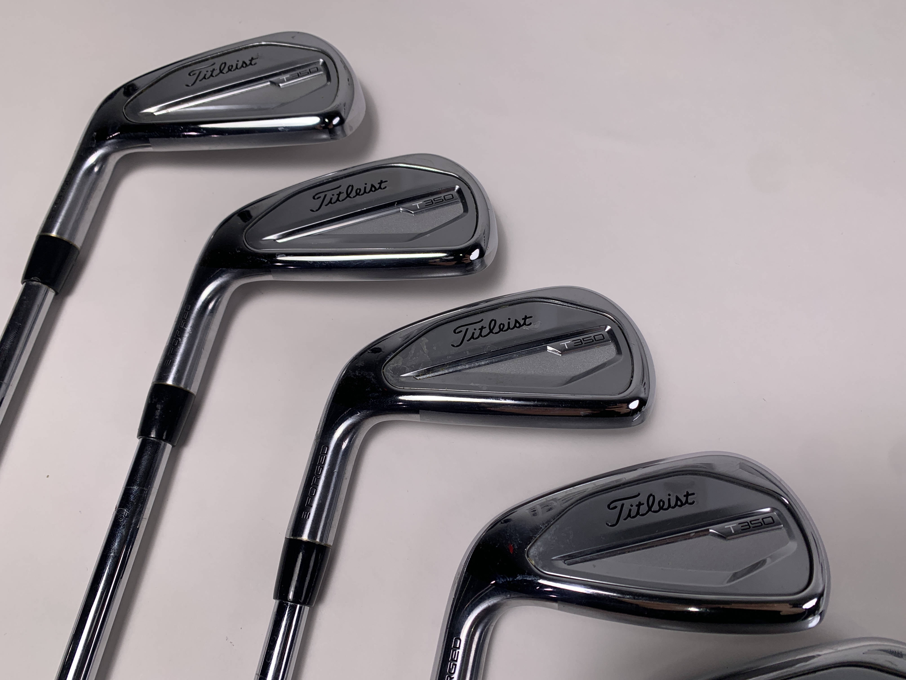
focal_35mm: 26
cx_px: 453
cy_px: 340
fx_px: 680
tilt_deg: -66.5
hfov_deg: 67.3
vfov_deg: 53.1
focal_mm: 4.25
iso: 25
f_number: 1.8
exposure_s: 1/362
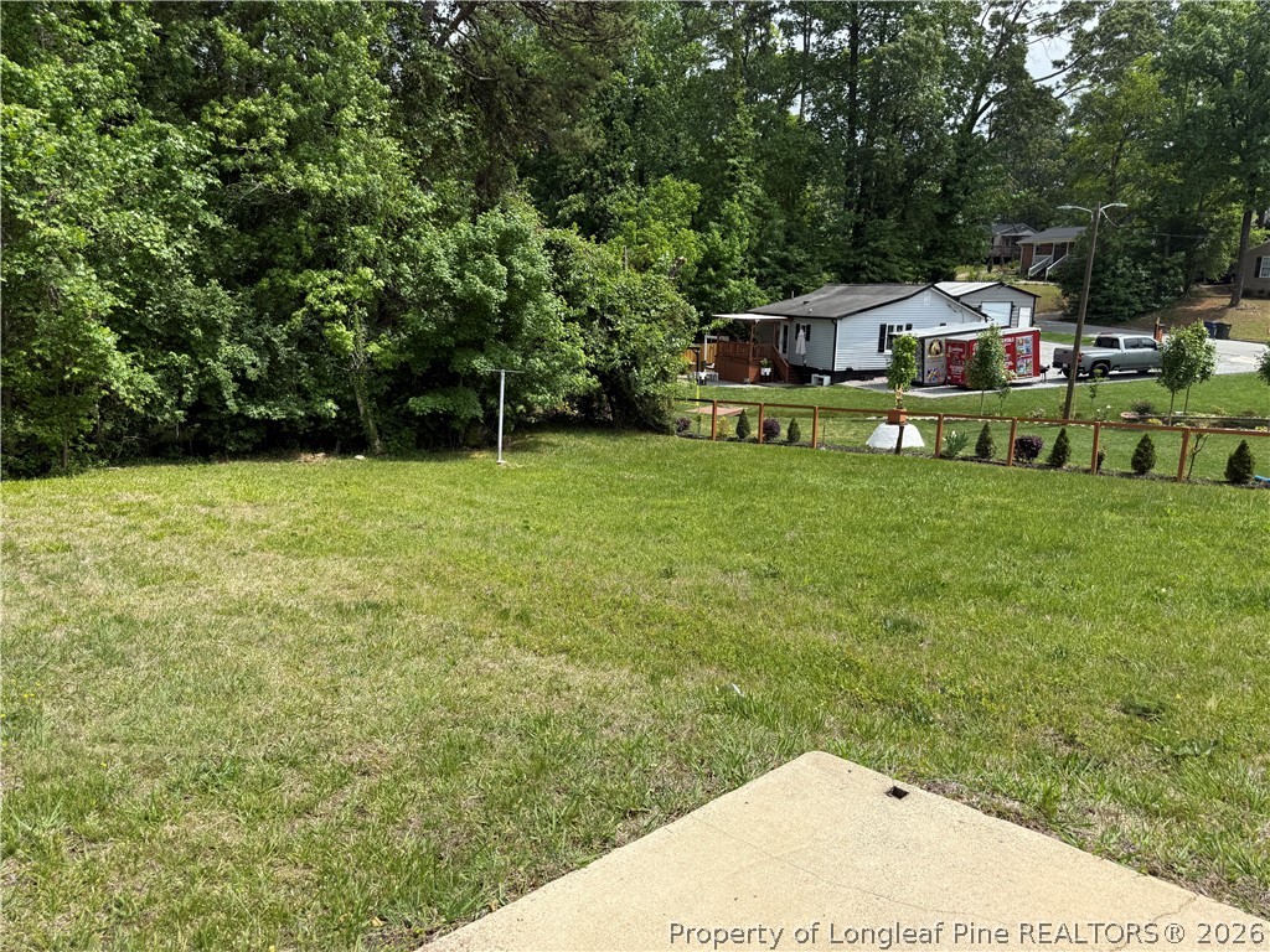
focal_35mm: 24
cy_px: 476
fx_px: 881
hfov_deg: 71.6
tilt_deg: -10.8
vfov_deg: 56.8
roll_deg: -0.1
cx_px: 635
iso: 80
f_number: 1.78
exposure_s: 1/3584
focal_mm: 6.76
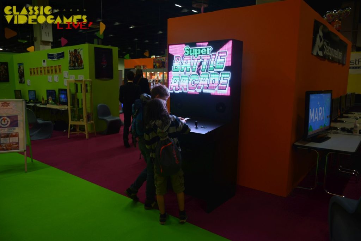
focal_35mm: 27
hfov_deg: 67.4
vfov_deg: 47.9
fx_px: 271
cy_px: 120
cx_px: 180
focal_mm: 18
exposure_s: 1/60
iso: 400
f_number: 4
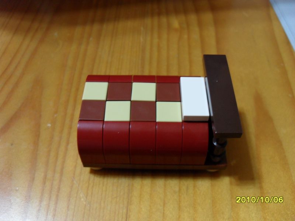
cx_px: 148
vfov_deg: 40.7
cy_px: 110
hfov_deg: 52.6
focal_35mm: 35
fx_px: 298
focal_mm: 6.2
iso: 200
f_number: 2.8
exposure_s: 1/10
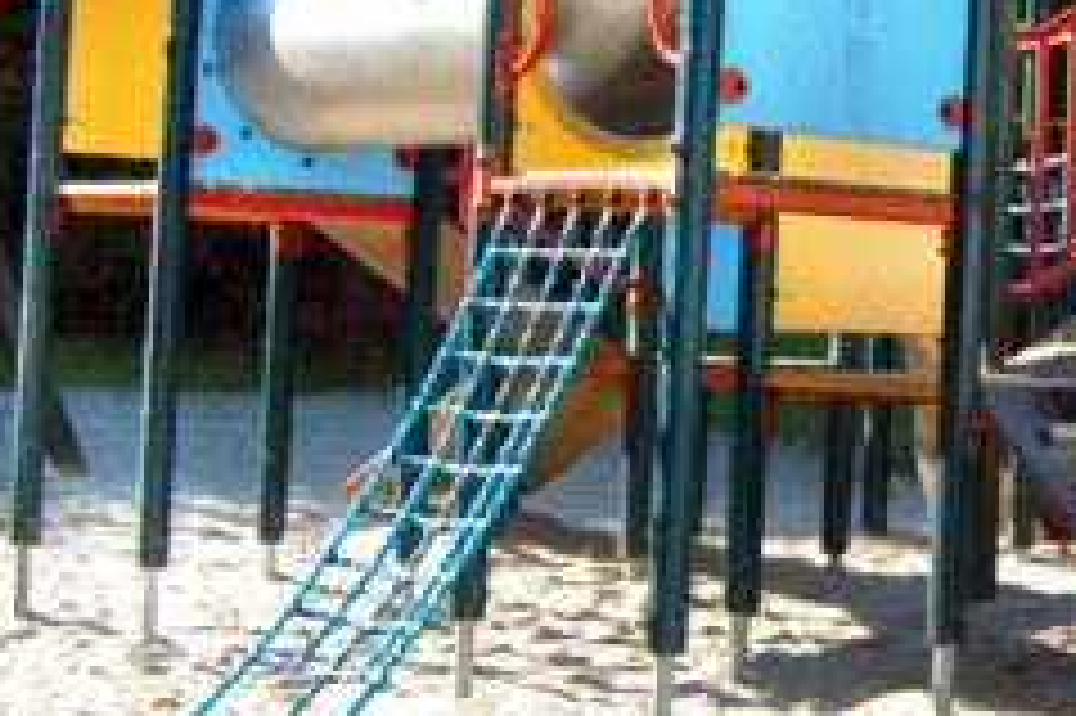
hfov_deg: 18.6
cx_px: 1139
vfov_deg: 12.8
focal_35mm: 106
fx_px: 3166
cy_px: 119
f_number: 3.8
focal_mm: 22
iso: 200
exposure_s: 1/800
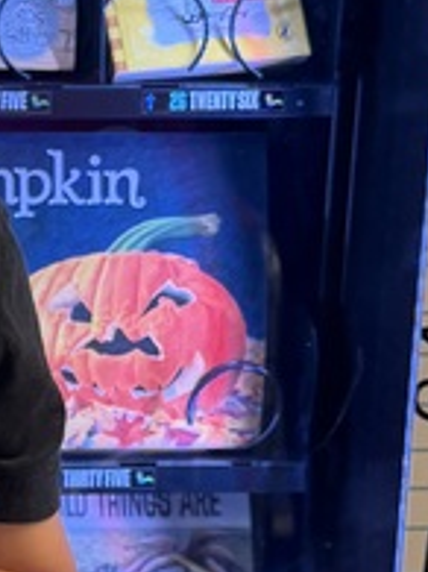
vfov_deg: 15.6
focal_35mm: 126
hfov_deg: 11.1
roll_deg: -0.2
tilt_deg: -14.0
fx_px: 2079
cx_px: -299
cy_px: 197
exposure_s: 1/60
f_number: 1.78
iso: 160
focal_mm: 6.76
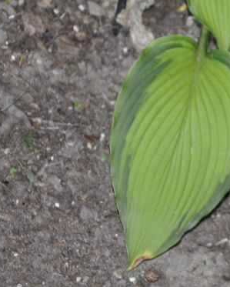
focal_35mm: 211
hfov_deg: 7.3
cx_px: 287
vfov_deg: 9.1
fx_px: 1793
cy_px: 94
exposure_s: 1/60
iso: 800
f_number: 5.3
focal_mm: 70
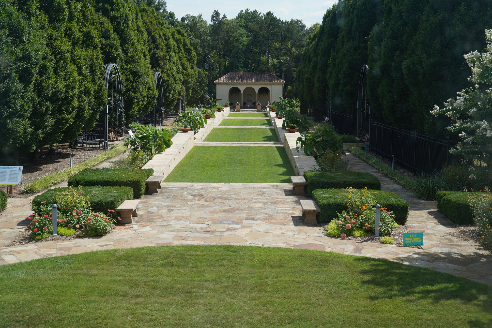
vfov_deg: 27.0
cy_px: 164
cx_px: 246
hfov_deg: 39.6
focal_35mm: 50
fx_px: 683
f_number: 10
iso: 100
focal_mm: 50
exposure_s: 1/100
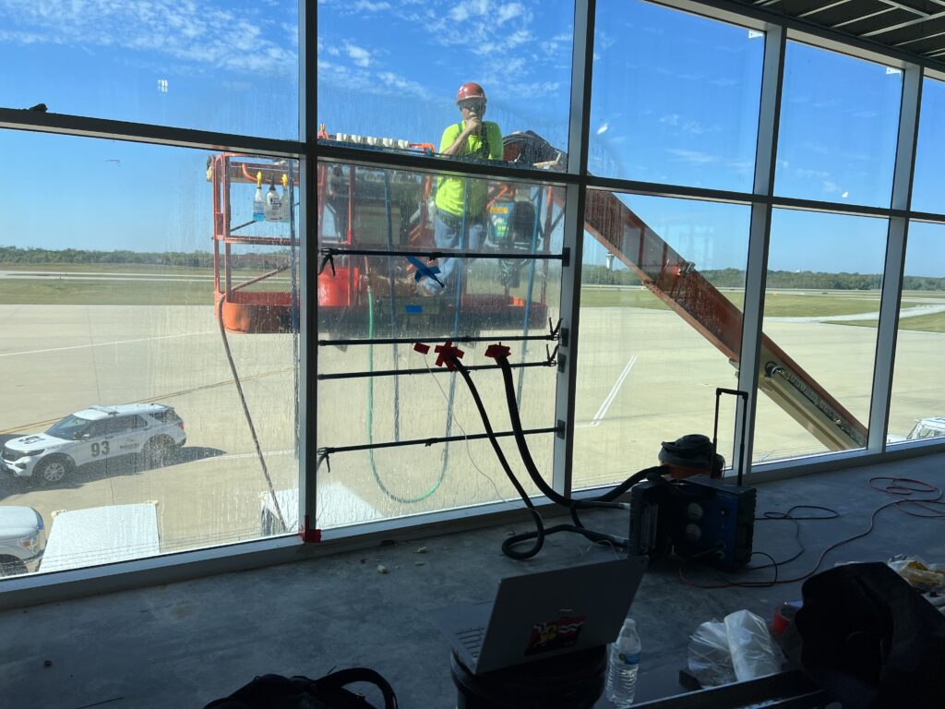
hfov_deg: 67.3
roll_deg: -2.1
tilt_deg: -6.9
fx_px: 710
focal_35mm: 26
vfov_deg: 53.1
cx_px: 472
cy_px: 354
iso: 50
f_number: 1.5
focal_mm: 5.7
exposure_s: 1/2165
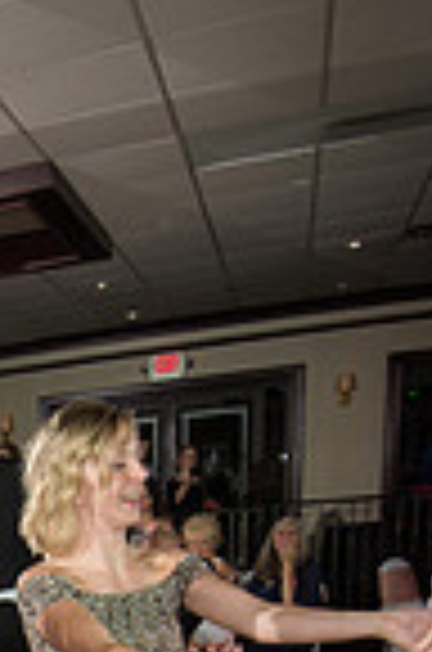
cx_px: -124
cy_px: 827
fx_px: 1013
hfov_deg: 21.8
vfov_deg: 29.4
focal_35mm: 56
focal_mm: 18
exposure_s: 1/125
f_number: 5.6
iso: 800
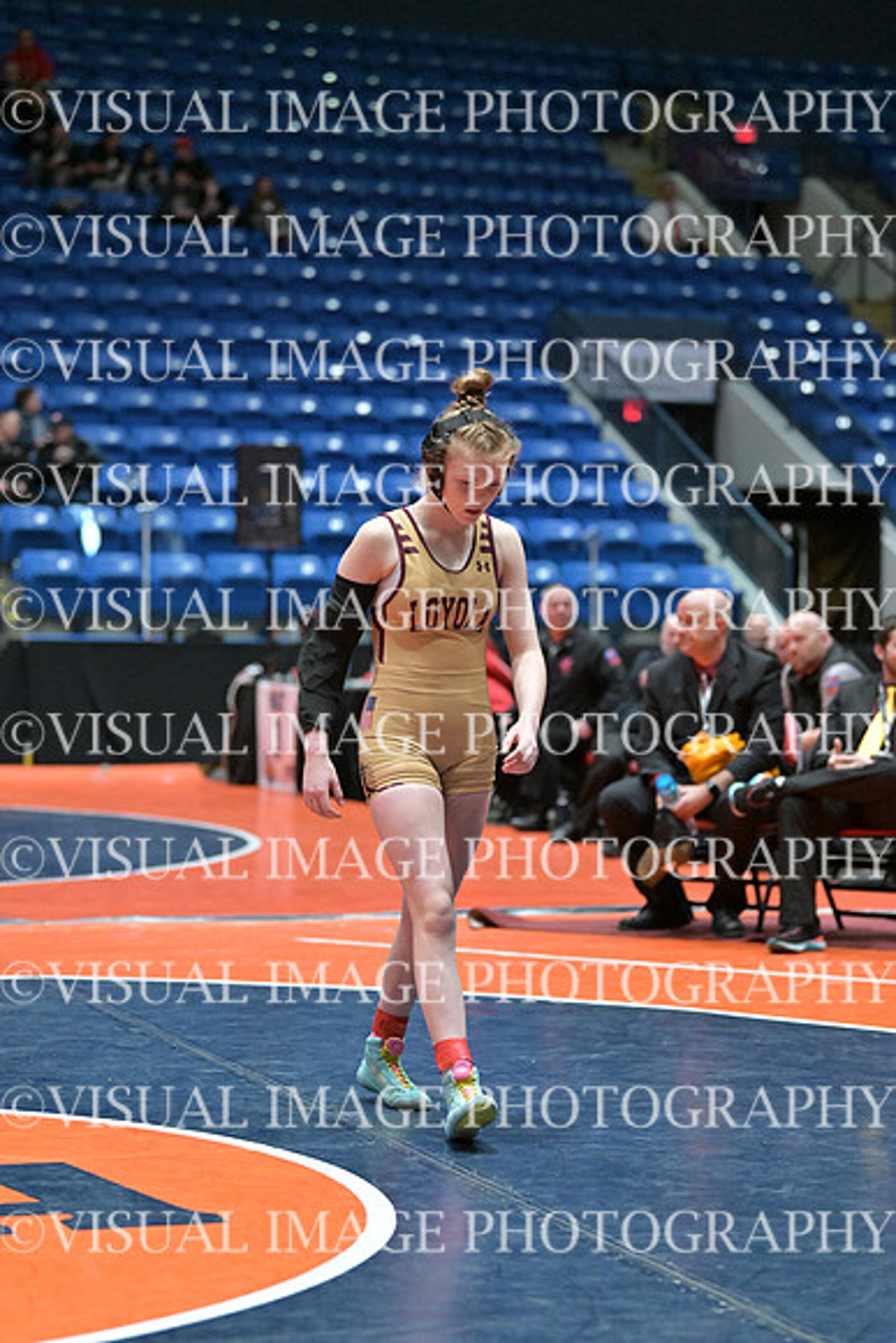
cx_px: 448
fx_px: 3432
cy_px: 672
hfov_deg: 14.9
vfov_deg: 22.1
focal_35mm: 92
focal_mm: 92
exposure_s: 1/800
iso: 6400
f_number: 2.8
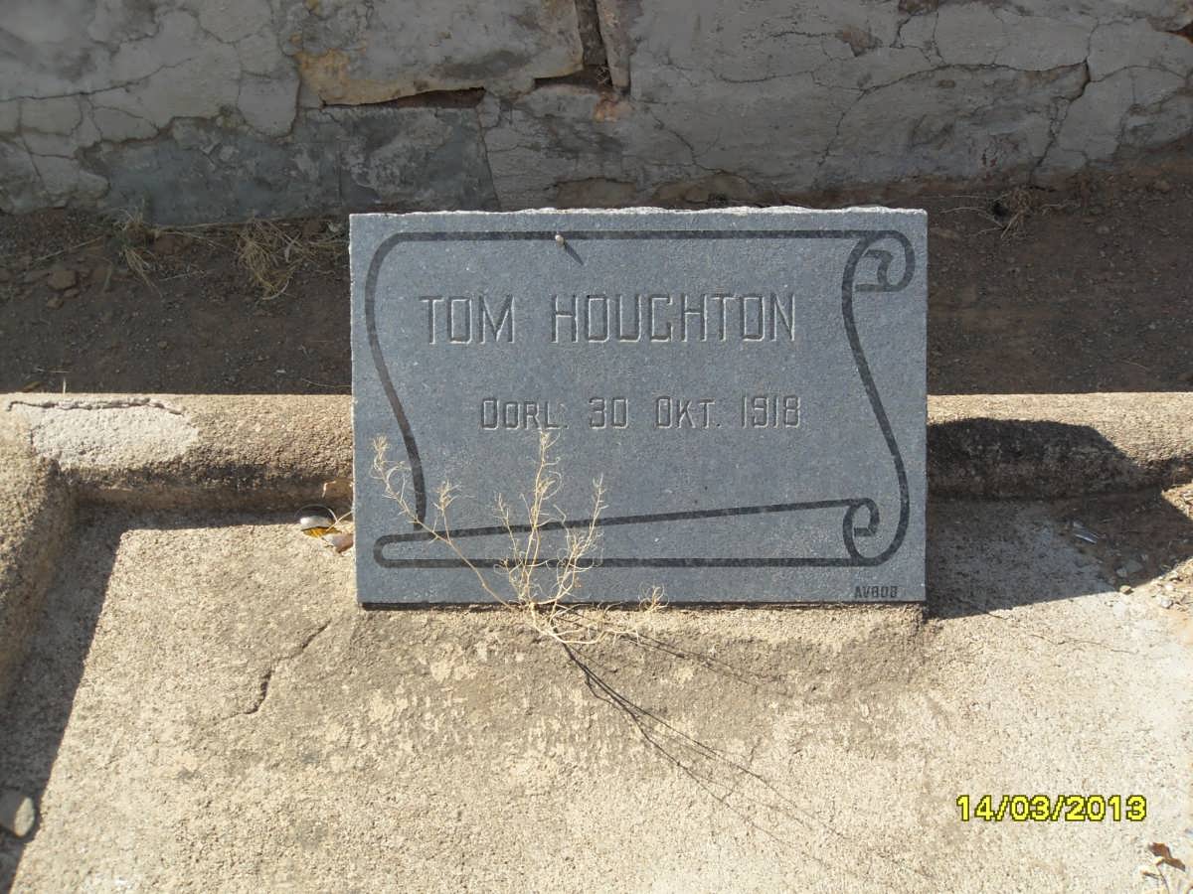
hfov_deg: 52.6
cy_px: 447
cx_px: 596
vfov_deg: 40.7
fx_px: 1206
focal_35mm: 35
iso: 80
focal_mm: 6.3
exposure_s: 1/125
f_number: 8.2
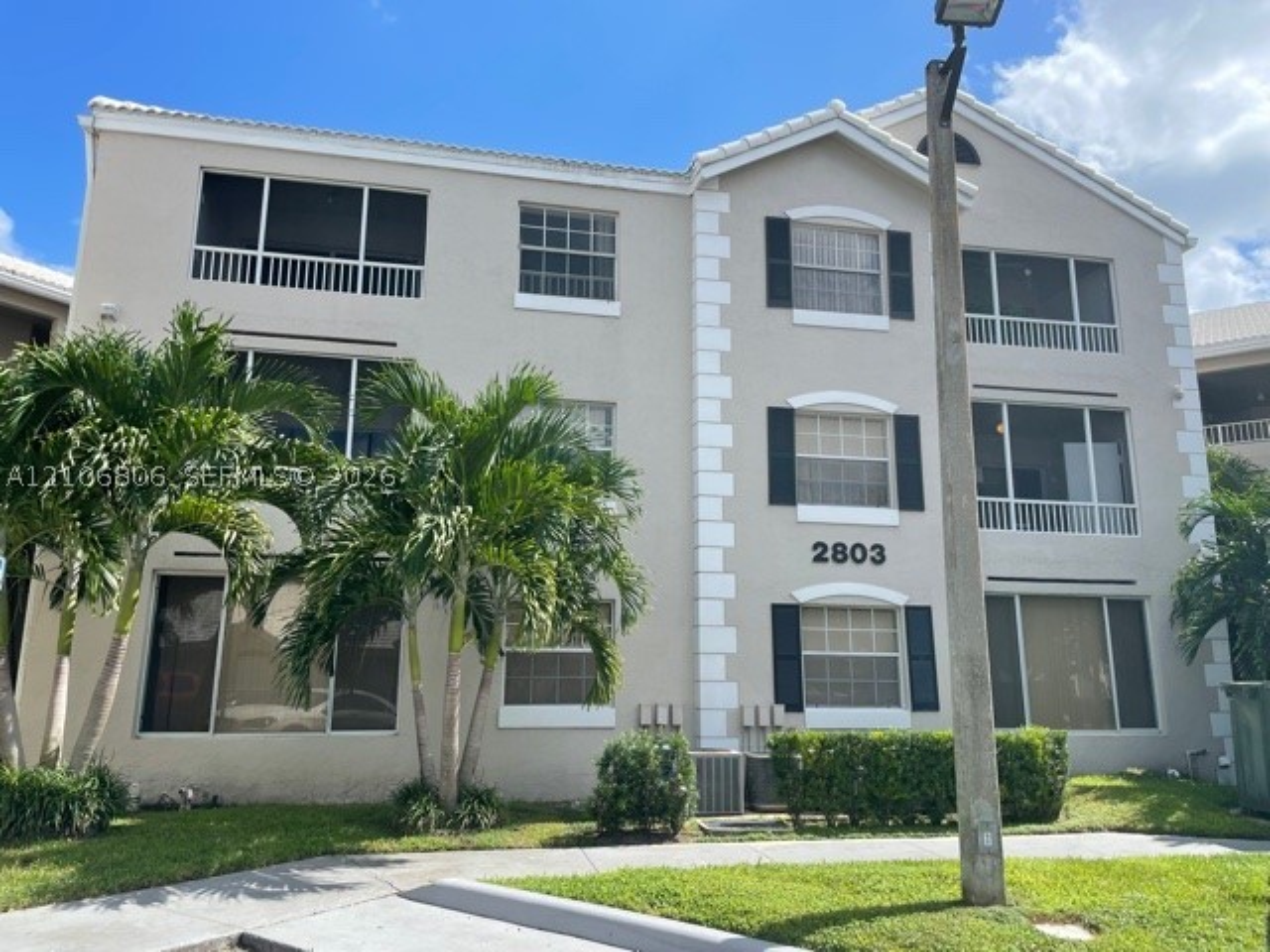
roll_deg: -0.4
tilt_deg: +13.1
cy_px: 476
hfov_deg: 67.3
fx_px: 954
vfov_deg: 53.1
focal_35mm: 26
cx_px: 635
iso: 32
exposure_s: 1/2564
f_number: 1.6
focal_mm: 4.2
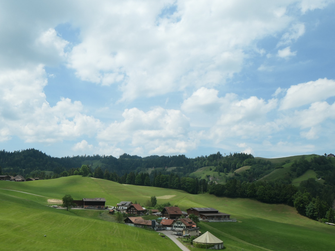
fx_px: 290
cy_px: 134
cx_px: 129
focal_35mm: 30
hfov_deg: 59.3
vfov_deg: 46.8
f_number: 6.3
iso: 200
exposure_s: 1/1000
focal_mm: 8.8
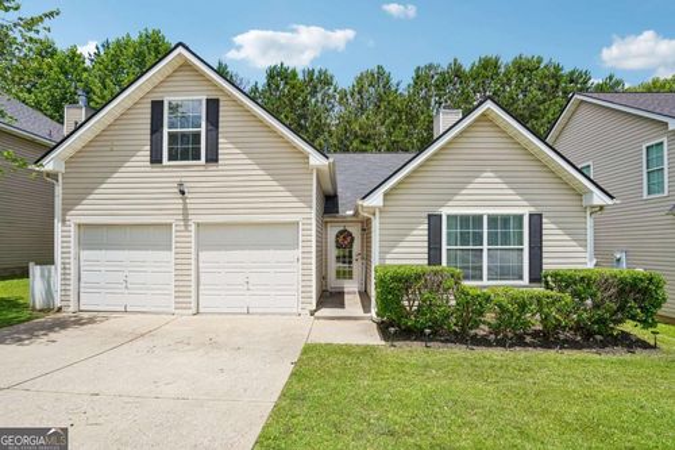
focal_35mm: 16
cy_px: 225
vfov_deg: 73.7
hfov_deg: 96.8
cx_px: 338
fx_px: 300
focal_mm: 16
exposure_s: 1/160
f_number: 8
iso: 100
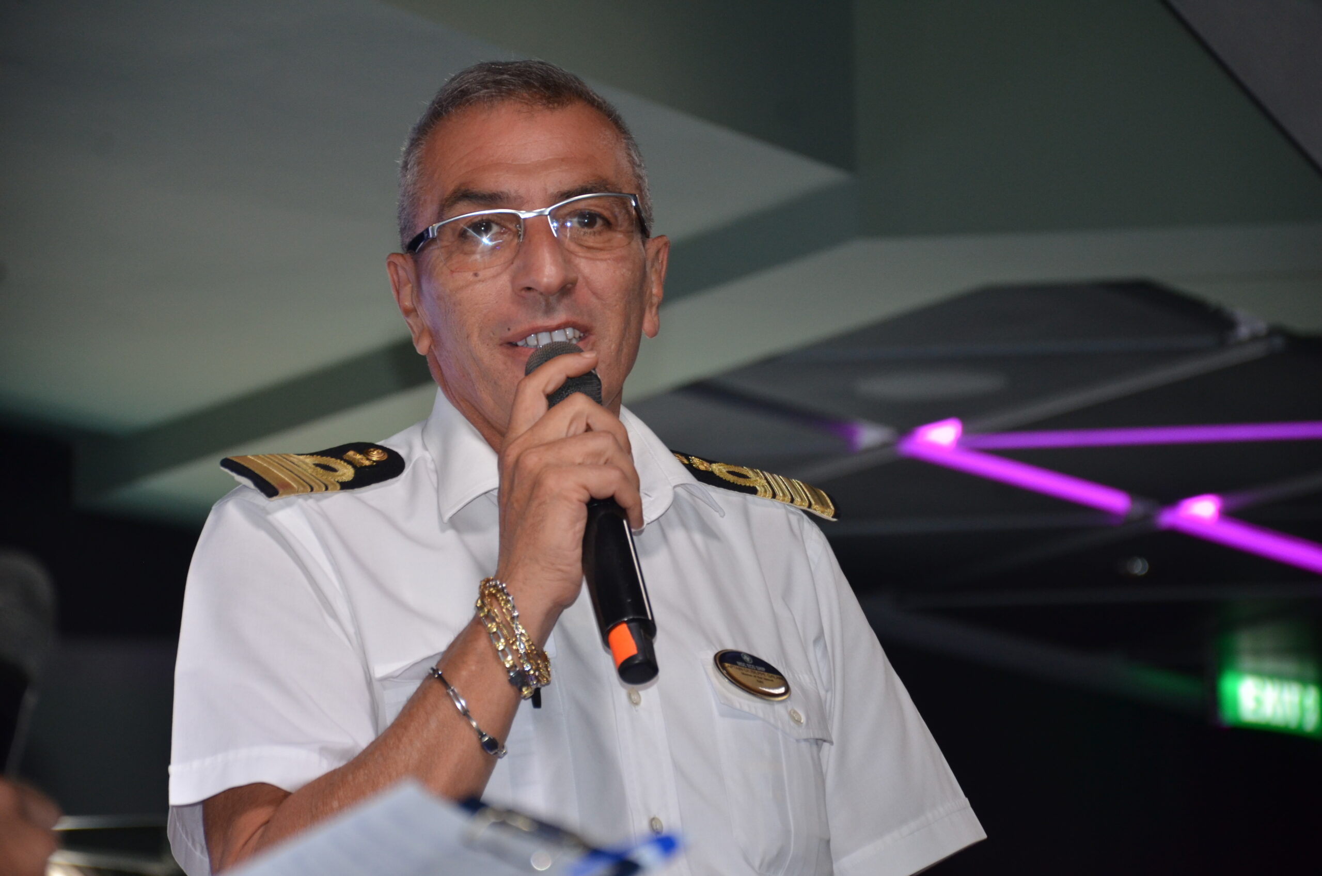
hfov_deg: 10.6
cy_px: 438
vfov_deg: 7.0
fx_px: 7147
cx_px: 661
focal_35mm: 195
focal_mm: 130
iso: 800
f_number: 5.6
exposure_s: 1/60
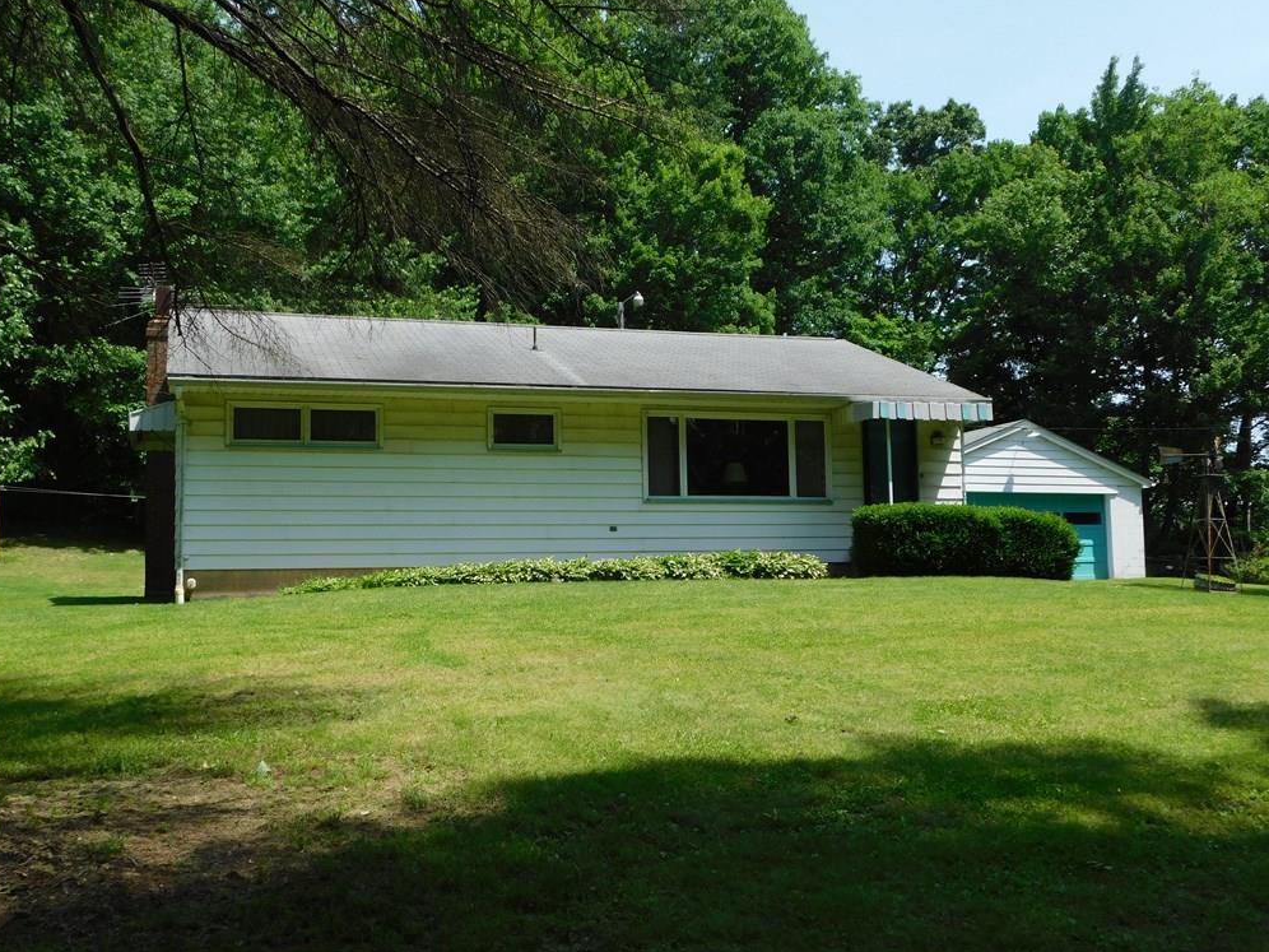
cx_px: 638
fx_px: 1356
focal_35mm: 37
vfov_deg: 38.7
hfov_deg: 50.1
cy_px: 465
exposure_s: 1/800
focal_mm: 6.3
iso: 125
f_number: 3.5
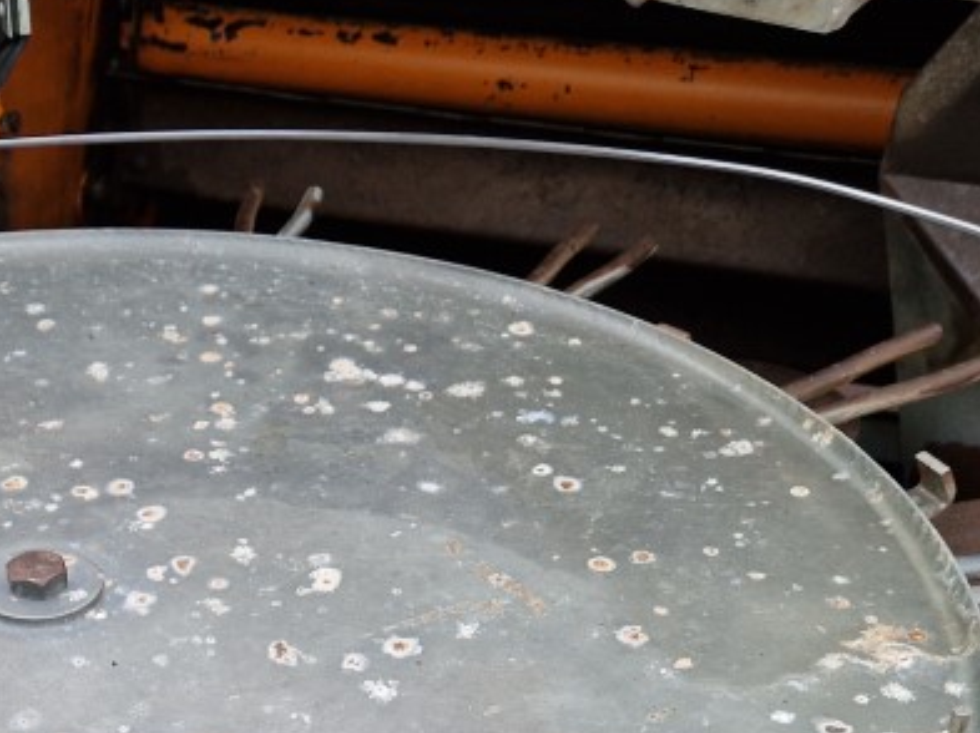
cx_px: 105
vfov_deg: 22.5
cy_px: 880
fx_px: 1697
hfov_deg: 30.8
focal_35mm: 60
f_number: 1.8
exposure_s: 1/180
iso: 50
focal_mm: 5.4
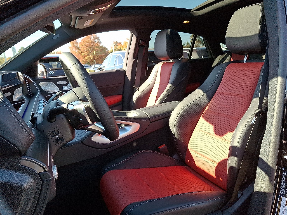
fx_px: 207
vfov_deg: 54.9
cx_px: 144
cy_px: 108
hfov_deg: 69.4
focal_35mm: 25
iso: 25
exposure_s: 1/182
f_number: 1.8
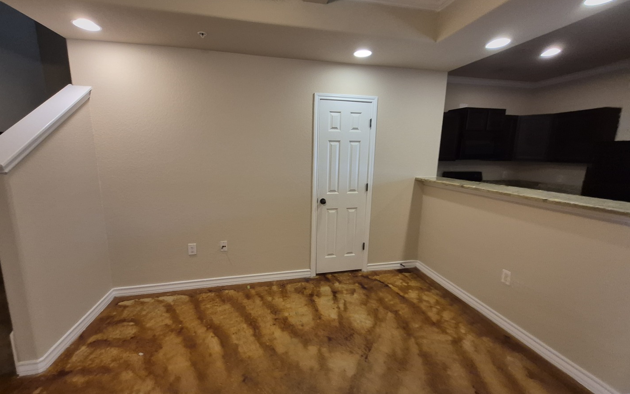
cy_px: 191
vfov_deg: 78.6
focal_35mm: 14
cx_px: 312
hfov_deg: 105.3
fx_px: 240
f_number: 2.2
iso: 250
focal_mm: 1.74
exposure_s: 1/60
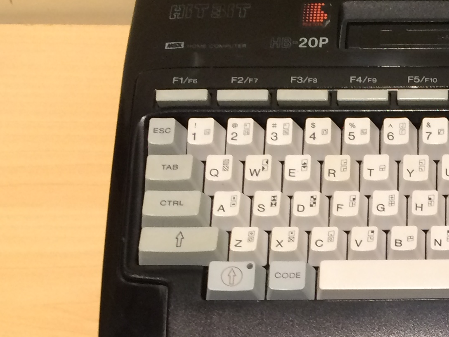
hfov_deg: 20.8
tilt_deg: -63.2
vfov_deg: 16.0
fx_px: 1128
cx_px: 558
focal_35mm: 87
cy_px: 458
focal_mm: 4.15
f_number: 2.2
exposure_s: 1/30
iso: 100
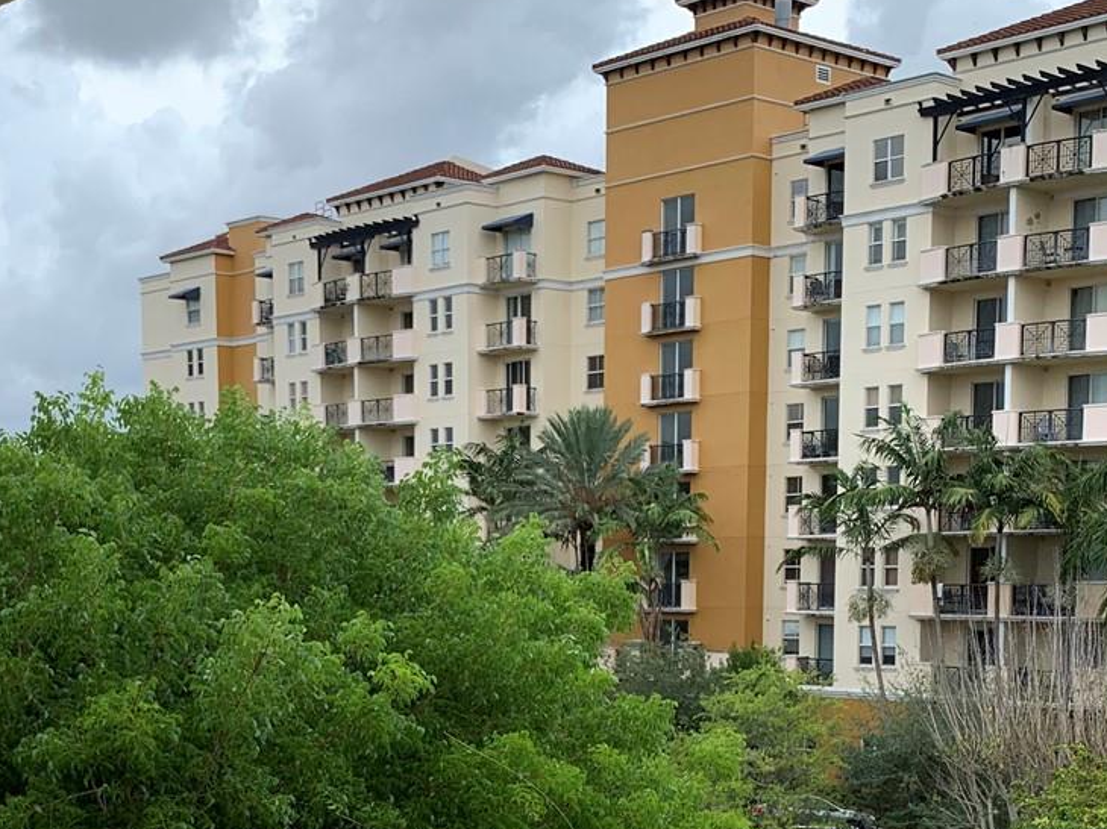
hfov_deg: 33.6
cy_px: 791
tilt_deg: -5.9
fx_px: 1822
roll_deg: +0.4
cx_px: 399
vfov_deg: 24.7
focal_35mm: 57
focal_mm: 4.25
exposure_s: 1/1088
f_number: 1.8
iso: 25
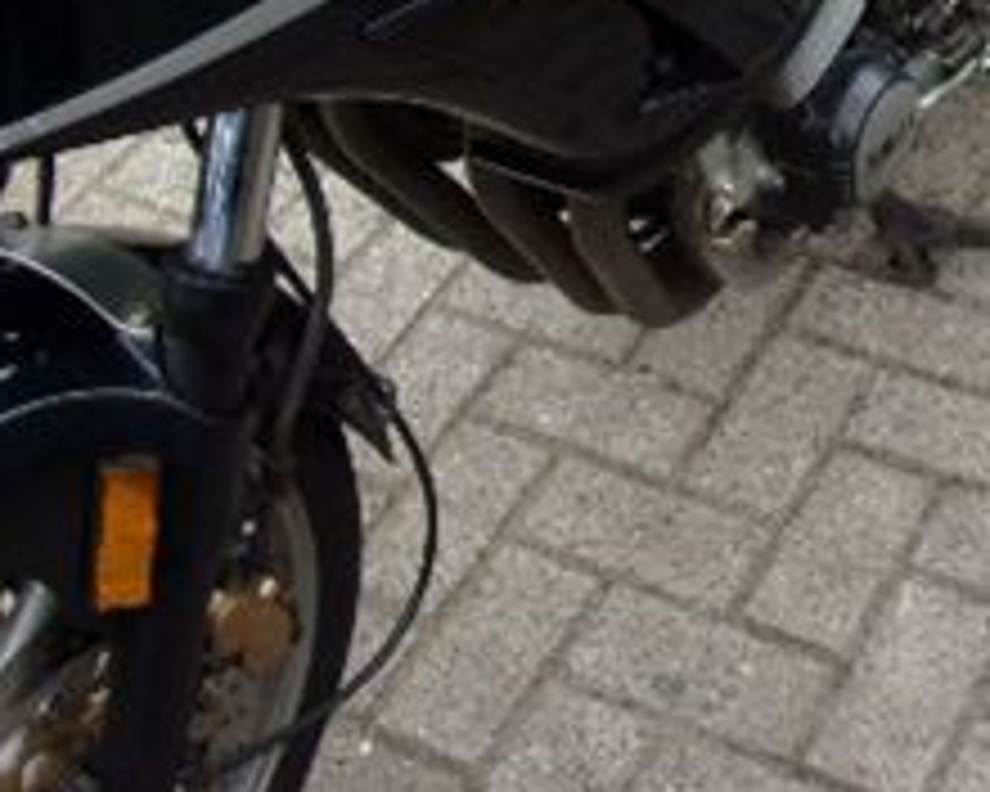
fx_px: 1992
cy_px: 40
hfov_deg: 27.6
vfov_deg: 21.8
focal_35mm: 68
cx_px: 706
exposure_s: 1/160
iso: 80
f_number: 3.3
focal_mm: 4.3
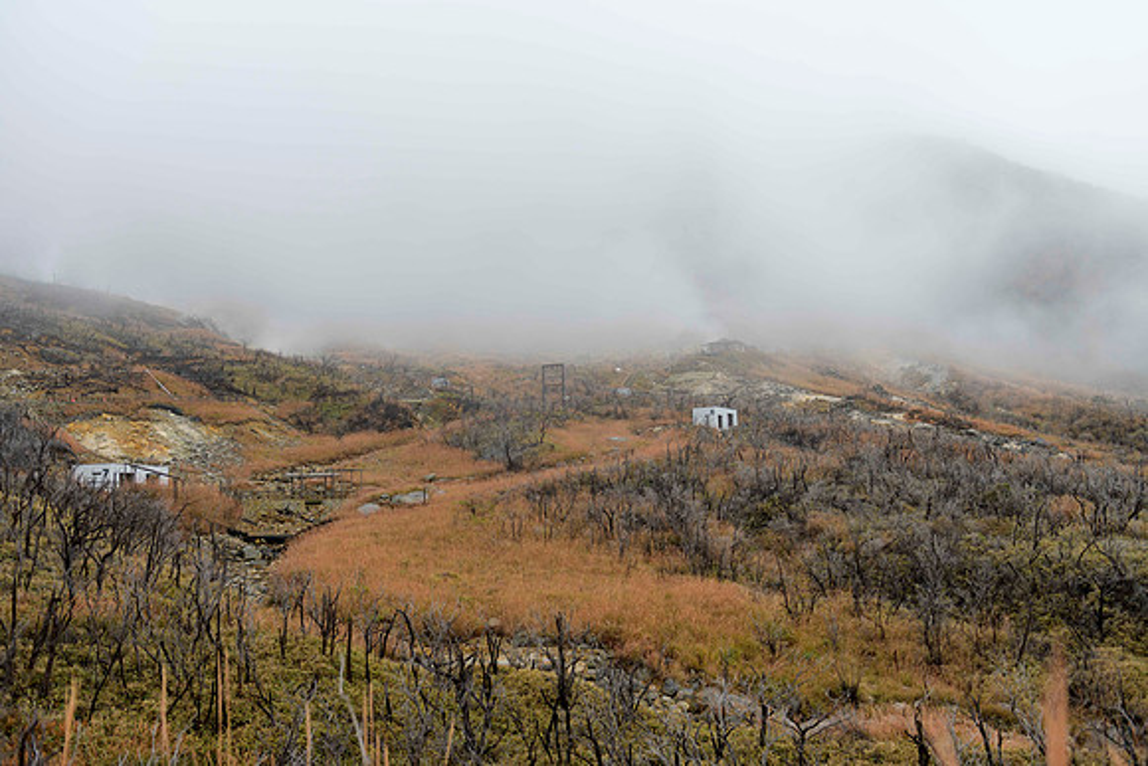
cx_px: 574
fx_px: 1021
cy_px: 383
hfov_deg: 58.7
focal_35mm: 32
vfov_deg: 41.1
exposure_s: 1/125
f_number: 4.5
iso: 64
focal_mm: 32
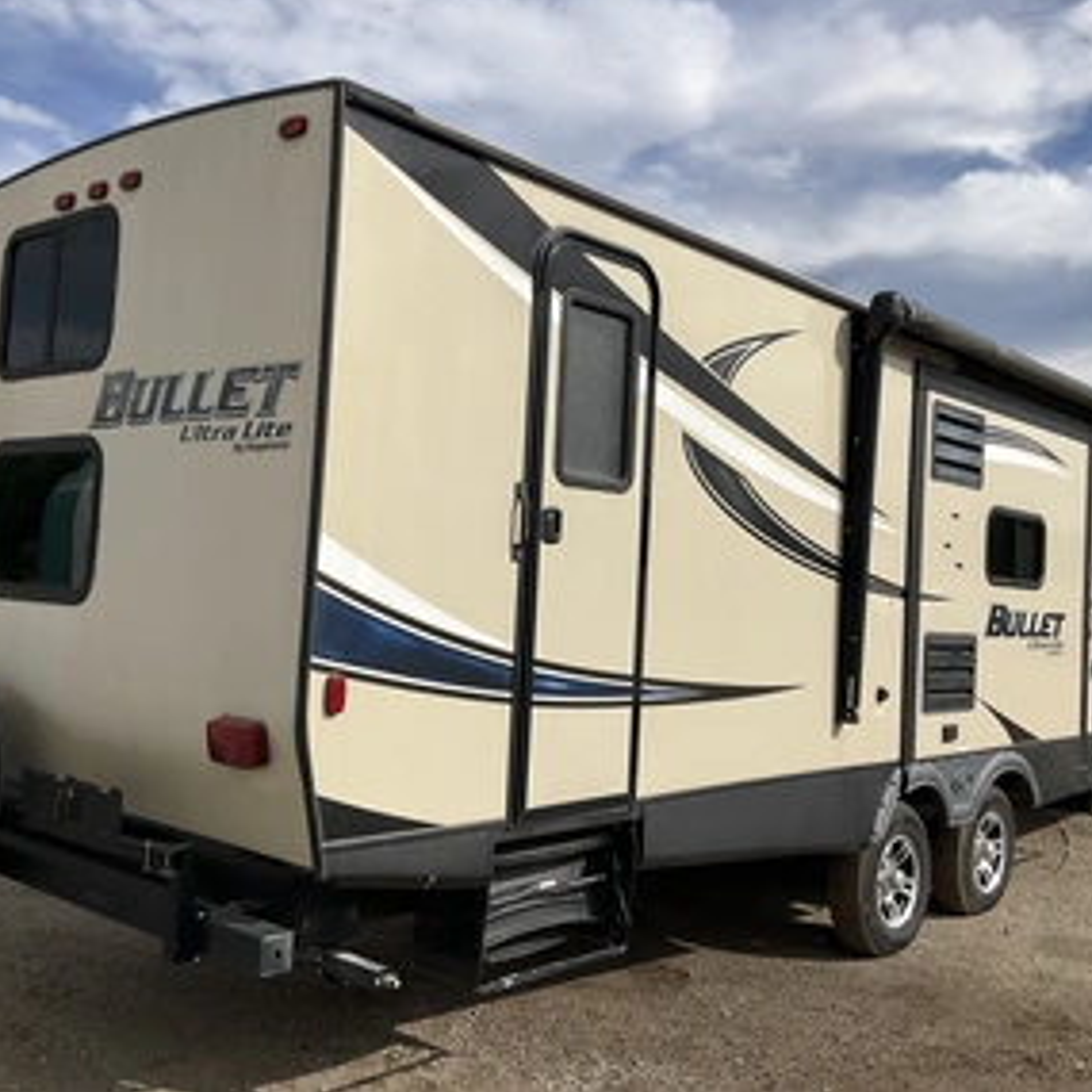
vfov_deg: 46.0
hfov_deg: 46.0
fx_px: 1285
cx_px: 598
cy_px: 521
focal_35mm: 36
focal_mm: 3
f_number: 1.8
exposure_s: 1/2959
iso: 25
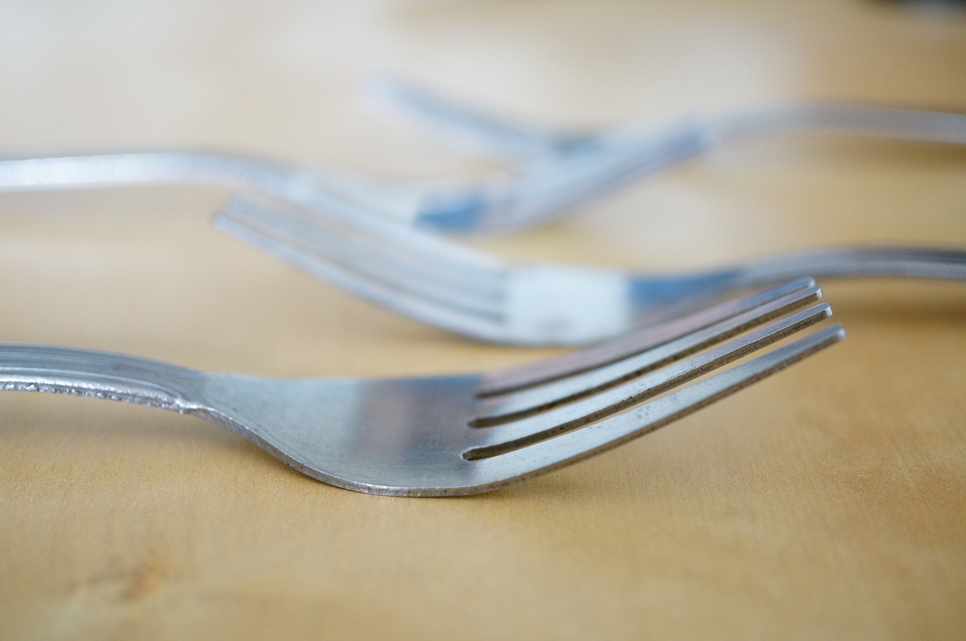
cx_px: 483
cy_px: 320
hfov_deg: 43.7
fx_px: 1206
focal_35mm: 45
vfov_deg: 29.8
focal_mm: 30
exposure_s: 1/40
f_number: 3.5
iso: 800
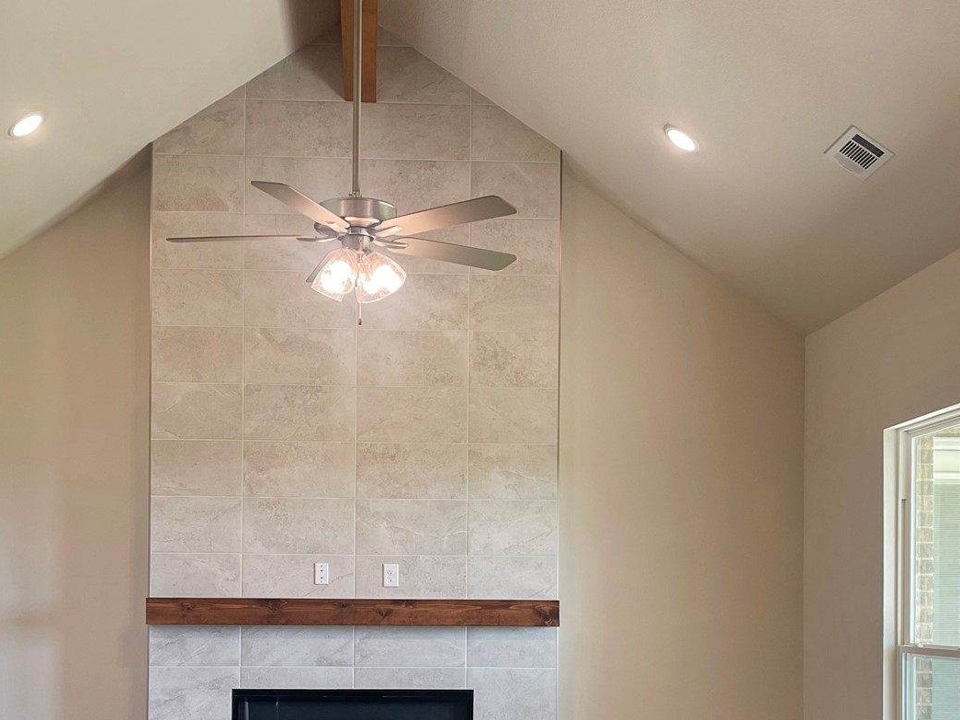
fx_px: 1359
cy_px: 558
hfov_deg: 38.8
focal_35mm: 49
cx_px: 421
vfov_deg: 29.1
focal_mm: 5.1
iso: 40
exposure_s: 1/120
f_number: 1.6
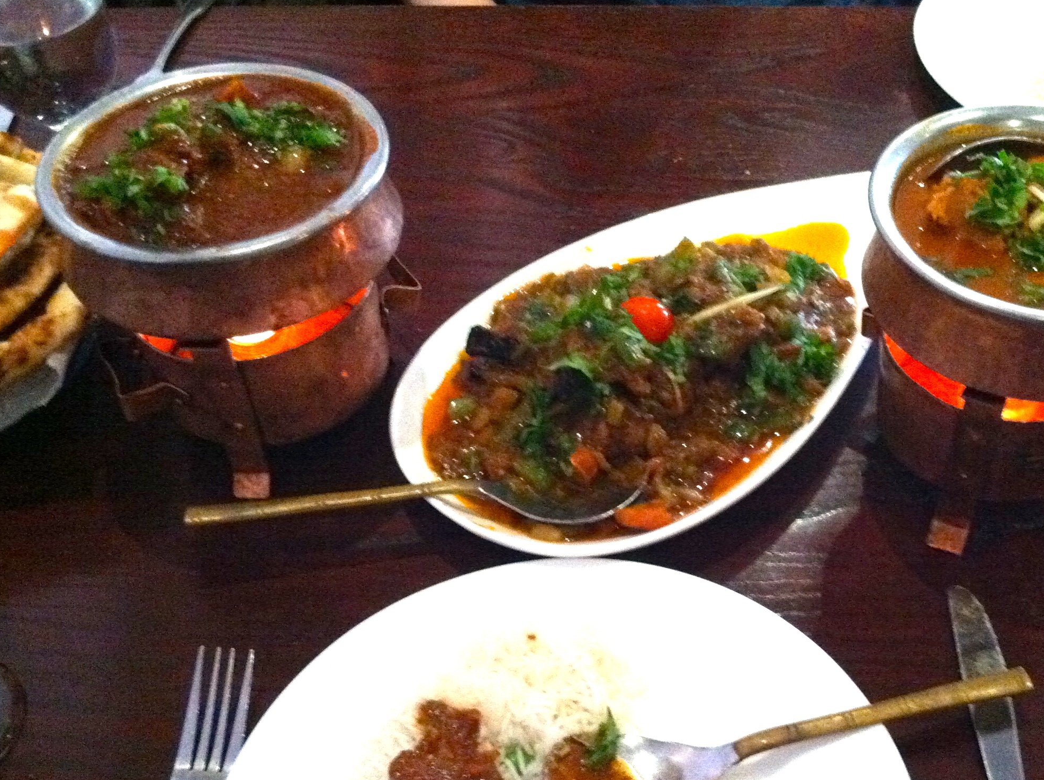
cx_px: 649
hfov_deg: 41.0
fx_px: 1385
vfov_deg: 31.3
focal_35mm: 46
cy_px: 498
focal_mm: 3.85
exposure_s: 1/15
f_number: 2.8
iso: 1000
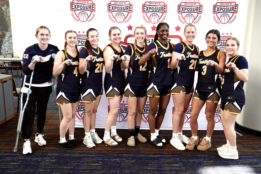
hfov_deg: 61.9
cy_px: 87
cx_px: 130
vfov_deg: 43.6
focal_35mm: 30
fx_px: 217
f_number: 4
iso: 3200
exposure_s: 1/500
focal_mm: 20
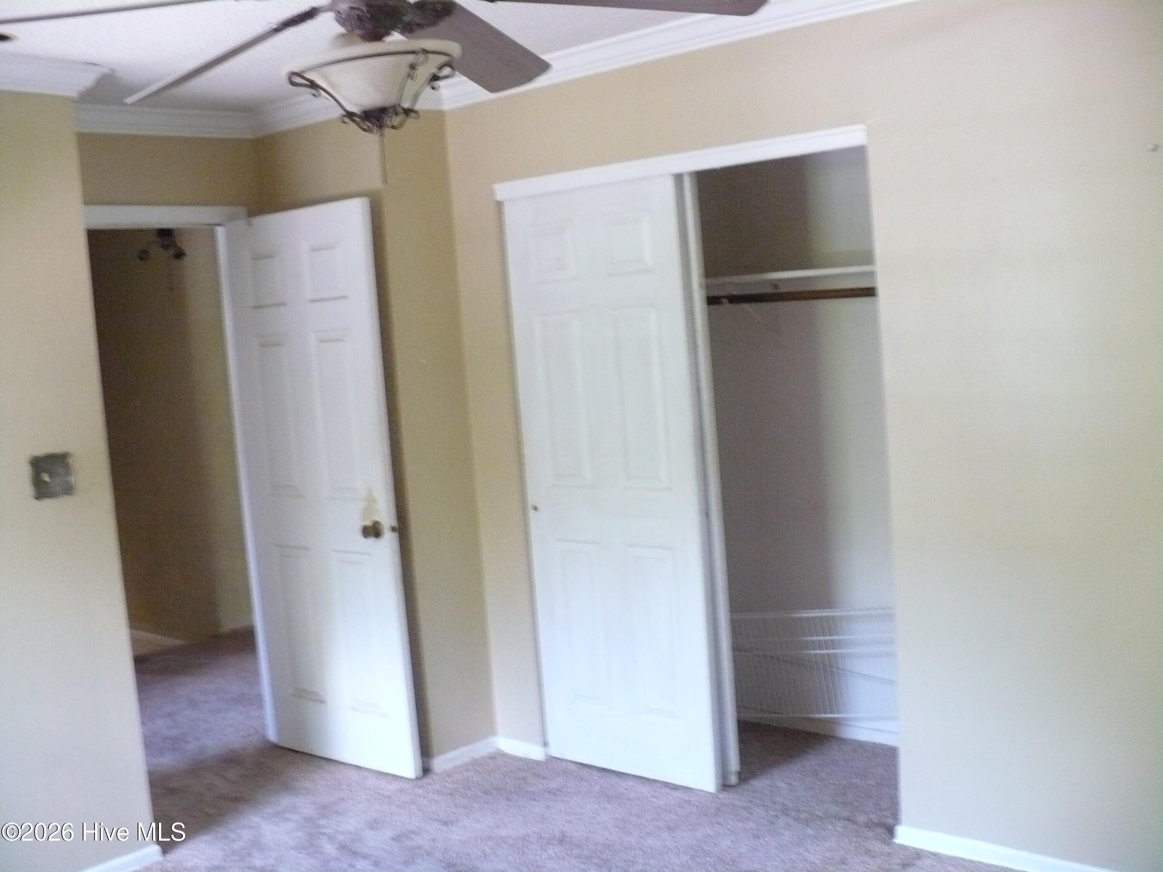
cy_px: 436
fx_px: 1243
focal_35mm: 37
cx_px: 582
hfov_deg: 50.1
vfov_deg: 38.7
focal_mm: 6.1
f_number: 2.8
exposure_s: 1/15
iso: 400
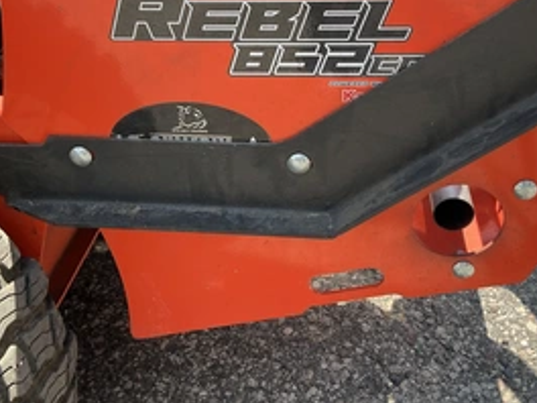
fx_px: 683
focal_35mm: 44
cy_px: 155
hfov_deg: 42.9
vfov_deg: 32.7
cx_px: 275
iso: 25
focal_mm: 3
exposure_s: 1/348
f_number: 1.8
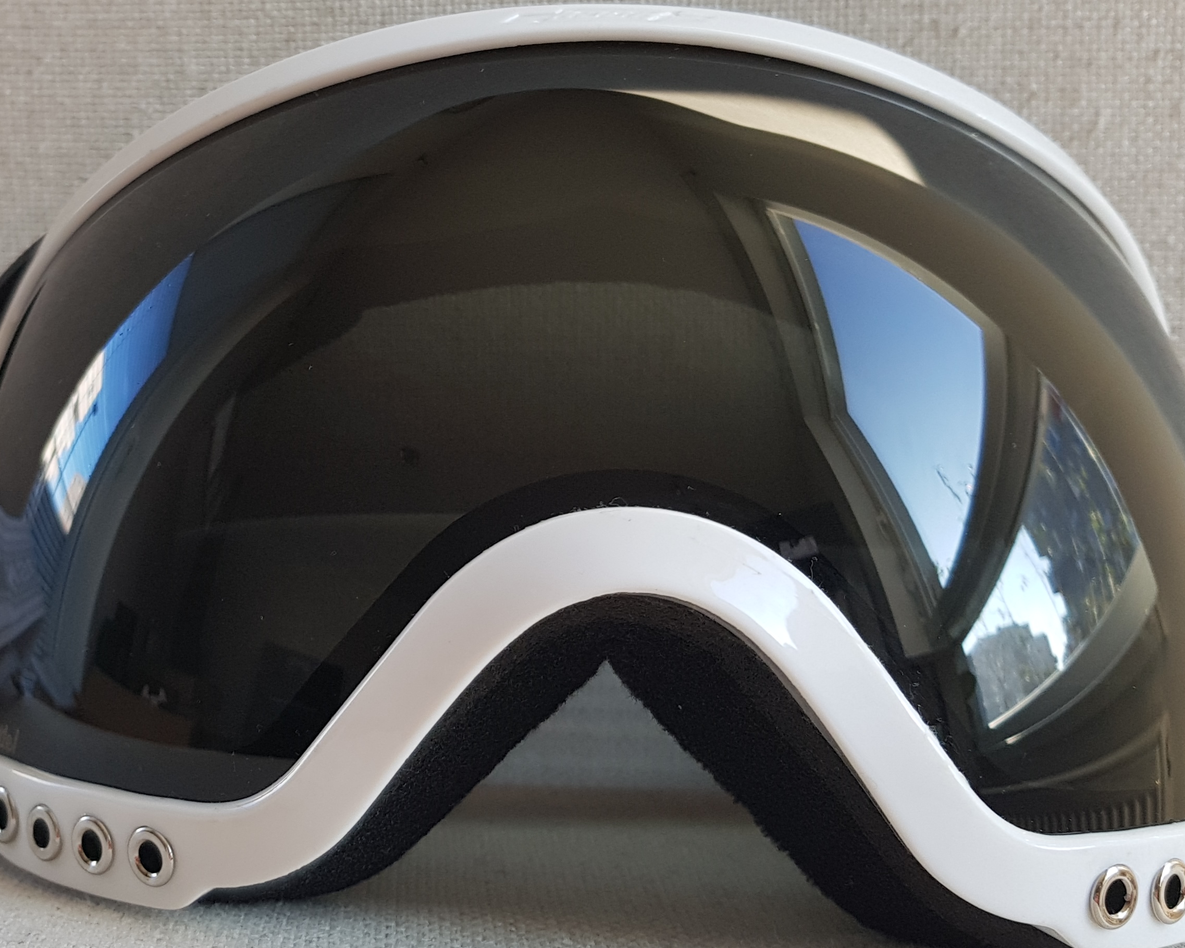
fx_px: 1578
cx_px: 321
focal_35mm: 45
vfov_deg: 33.4
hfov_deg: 40.2
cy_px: 462
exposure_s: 1/120
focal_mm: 4.2
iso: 64
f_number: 1.7
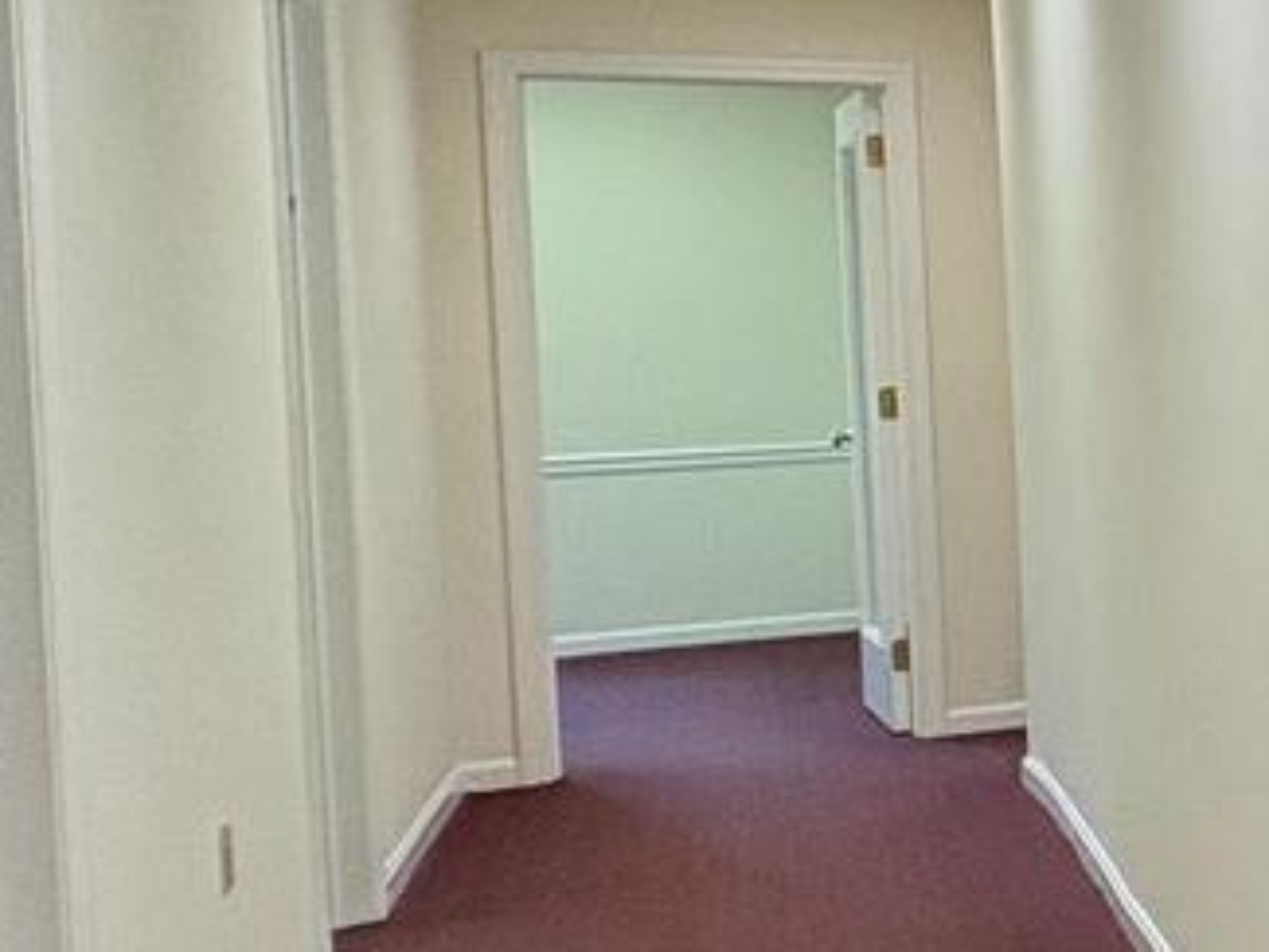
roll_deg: +1.8
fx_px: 2274
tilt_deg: -1.0
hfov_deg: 17.1
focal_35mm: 62
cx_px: 2784
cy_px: 347
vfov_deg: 23.6
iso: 200
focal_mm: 2.22
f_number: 2.2
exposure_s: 1/120
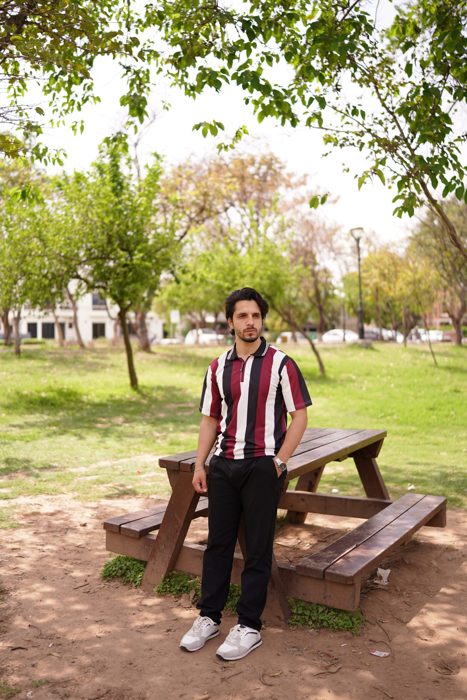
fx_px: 681
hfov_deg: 37.9
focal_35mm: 35
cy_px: 350
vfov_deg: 54.4
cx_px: 234
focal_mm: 35
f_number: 1.4
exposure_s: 1/2000
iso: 100
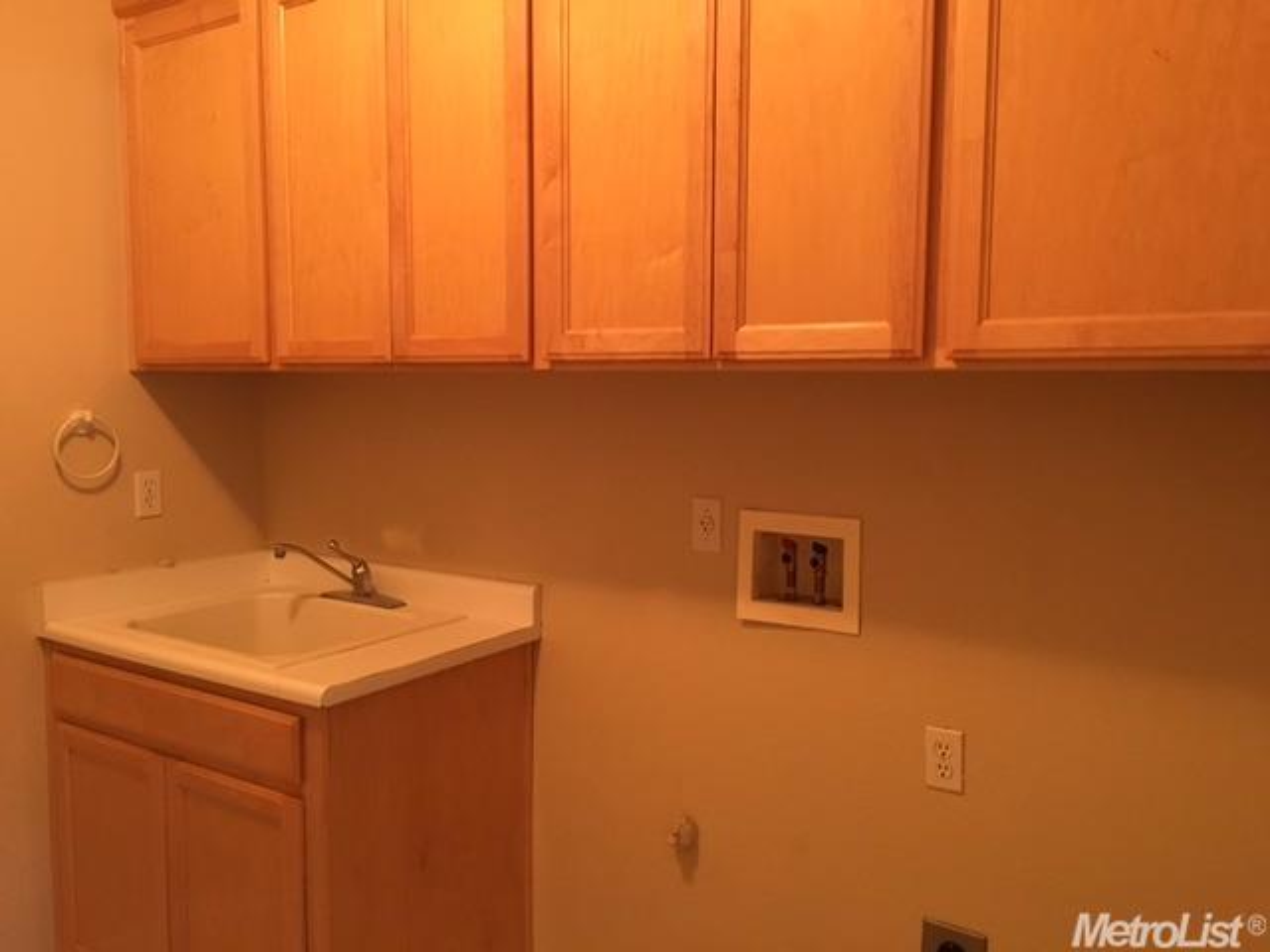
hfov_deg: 61.7
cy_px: 476
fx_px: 1064
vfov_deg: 48.2
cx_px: 635
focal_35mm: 29
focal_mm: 4.15
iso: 200
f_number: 2.2
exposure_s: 1/20
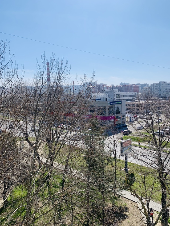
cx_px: 83
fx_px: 177
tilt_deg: -5.1
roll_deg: +1.3
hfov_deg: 51.3
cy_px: 115
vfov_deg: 65.3
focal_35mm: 27
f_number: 1.8
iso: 25
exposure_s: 1/3788
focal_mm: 4.25
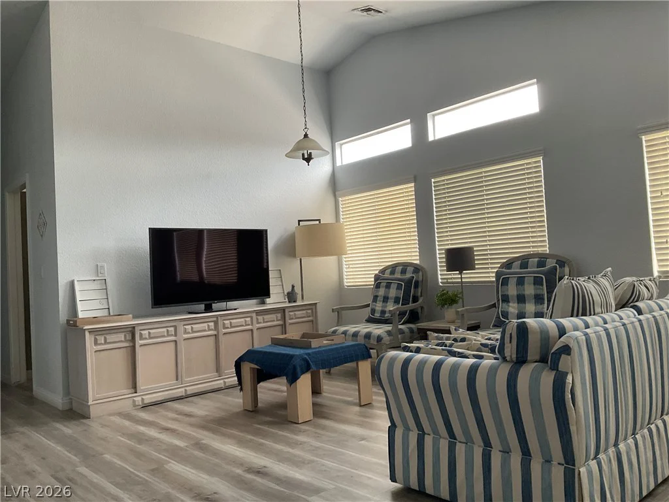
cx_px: 334
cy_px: 251
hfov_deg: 61.7
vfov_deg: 48.2
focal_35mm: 29
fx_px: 560
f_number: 1.8
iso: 50
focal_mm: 3
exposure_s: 1/60
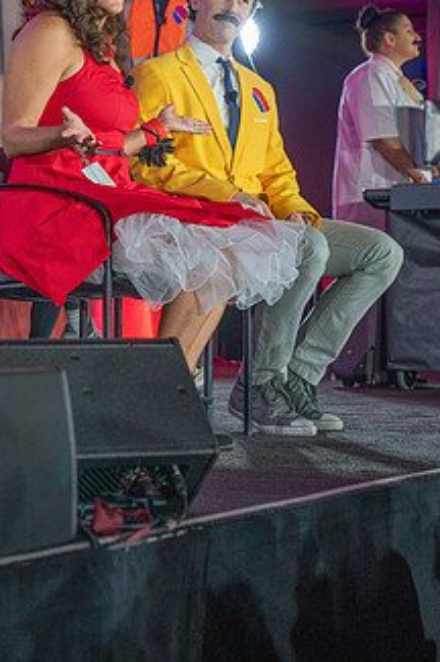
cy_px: 259
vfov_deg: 21.0
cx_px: 151
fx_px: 1782
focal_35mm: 97
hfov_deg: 14.1
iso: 1250
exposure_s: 1/200
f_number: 4.5
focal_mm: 70
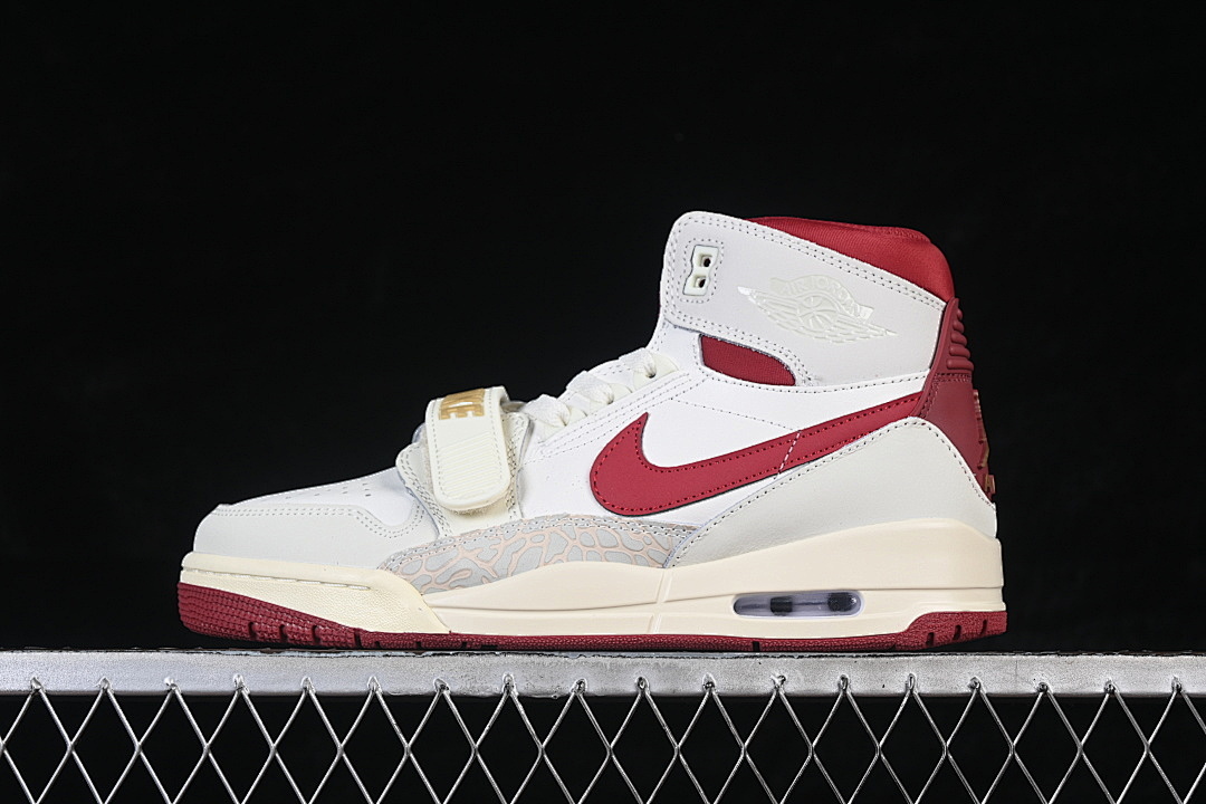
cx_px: 603
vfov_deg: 18.2
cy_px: 402
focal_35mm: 75
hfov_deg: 27.0
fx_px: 2512
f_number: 8
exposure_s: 1/80
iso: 160
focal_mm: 50
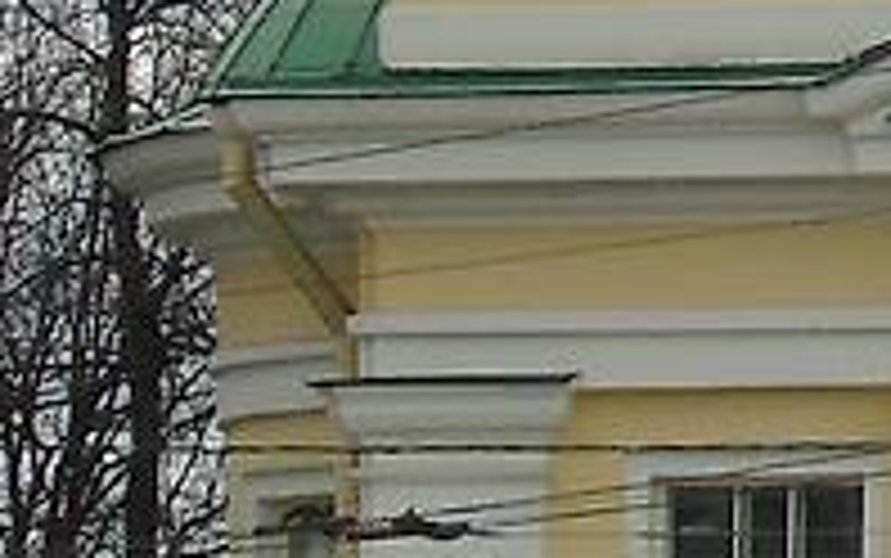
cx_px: 2124
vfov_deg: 2.2
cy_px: -76
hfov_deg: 3.4
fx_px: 14699
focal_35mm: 605
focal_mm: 17
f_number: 4.3
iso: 80
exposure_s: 1/320
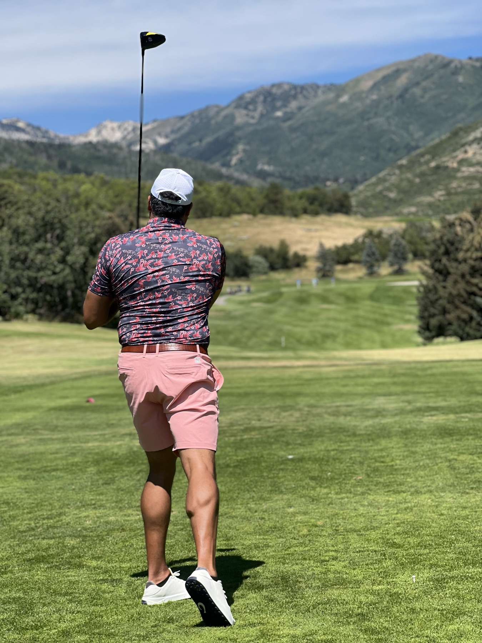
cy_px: 322
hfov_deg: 19.1
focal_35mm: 77
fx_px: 1430
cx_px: 241
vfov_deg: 25.3
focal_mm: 9
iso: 32
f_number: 2.8
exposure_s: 1/637
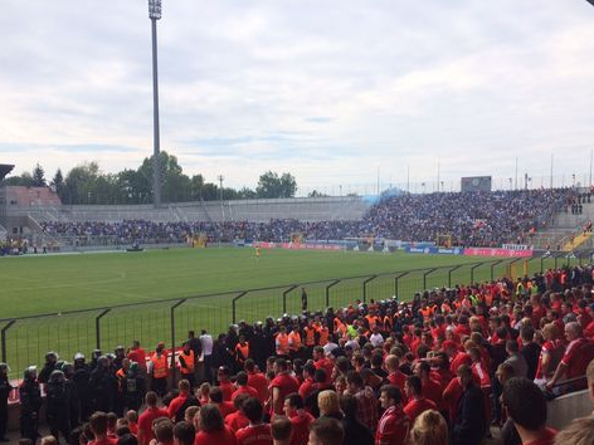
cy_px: 265
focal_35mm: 35
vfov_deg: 40.5
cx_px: 306
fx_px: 601
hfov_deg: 52.6
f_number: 2.2
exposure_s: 1/2283
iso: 32
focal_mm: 4.15
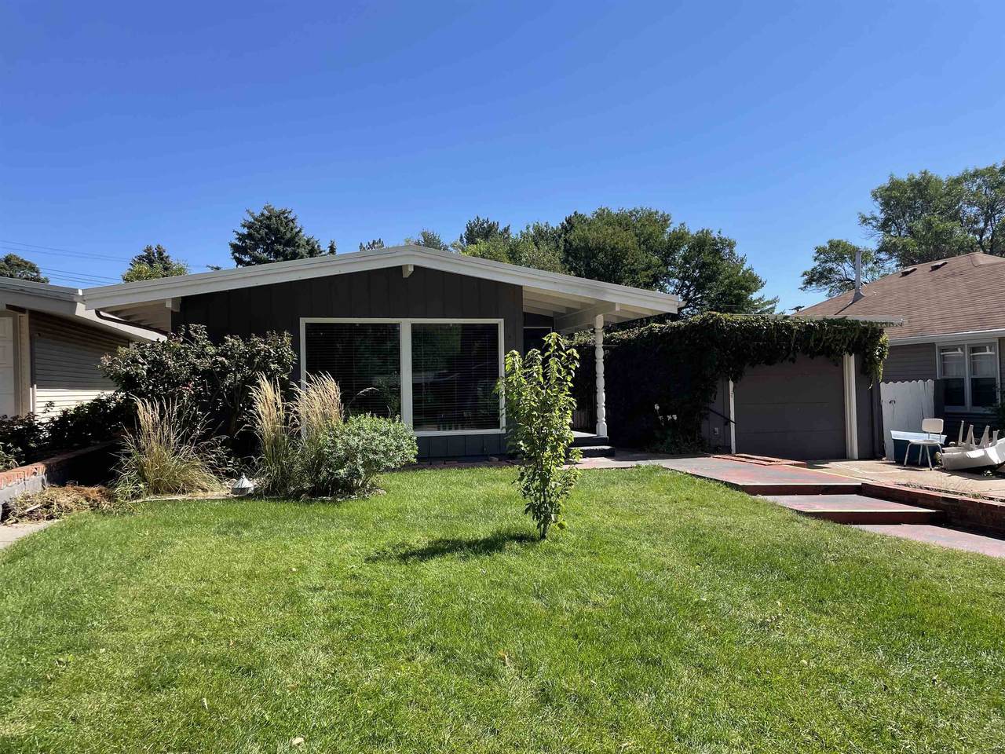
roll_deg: +1.5
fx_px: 755
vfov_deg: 53.1
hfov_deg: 67.3
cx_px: 502
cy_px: 377
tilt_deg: +1.4
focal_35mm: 26
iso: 32
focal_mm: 4.2
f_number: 1.6
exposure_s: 1/2304
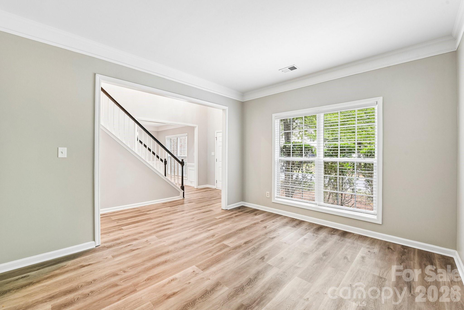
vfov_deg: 81.2
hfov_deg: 104.3
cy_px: 155
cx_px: 232
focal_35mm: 14
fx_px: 180
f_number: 8
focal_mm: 14
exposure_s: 1/3.33
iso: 200
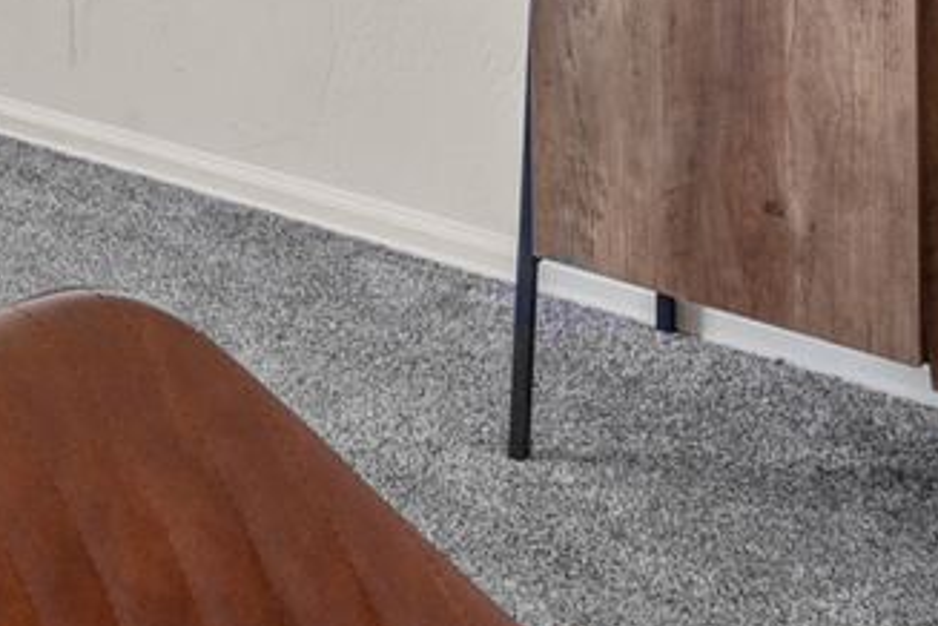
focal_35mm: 94
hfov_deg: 17.2
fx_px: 2449
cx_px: -818
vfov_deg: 12.4
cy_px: -722
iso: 500
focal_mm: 15
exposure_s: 1/4
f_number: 8
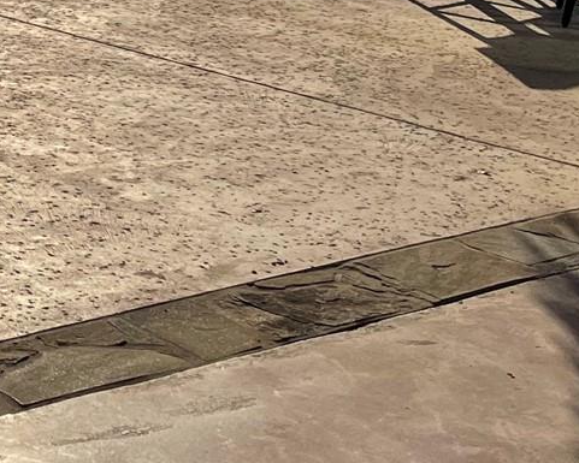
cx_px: -312
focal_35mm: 108
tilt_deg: -5.4
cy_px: -230
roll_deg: -1.9
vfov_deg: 13.5
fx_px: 1851
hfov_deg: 16.1
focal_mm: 5.1
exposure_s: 1/20833
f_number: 1.6
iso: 40
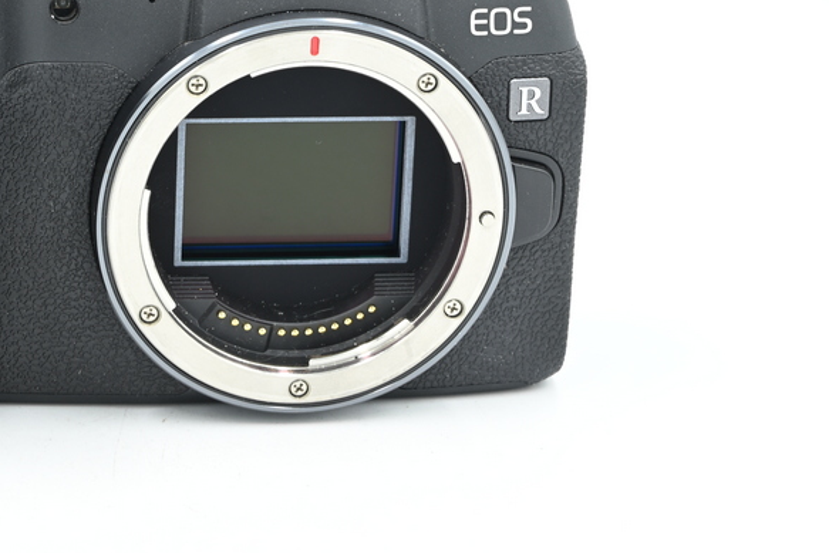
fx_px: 2626
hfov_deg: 17.8
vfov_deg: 12.0
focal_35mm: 114
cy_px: 167
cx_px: 218
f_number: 14
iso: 200
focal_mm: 75
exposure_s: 1/13
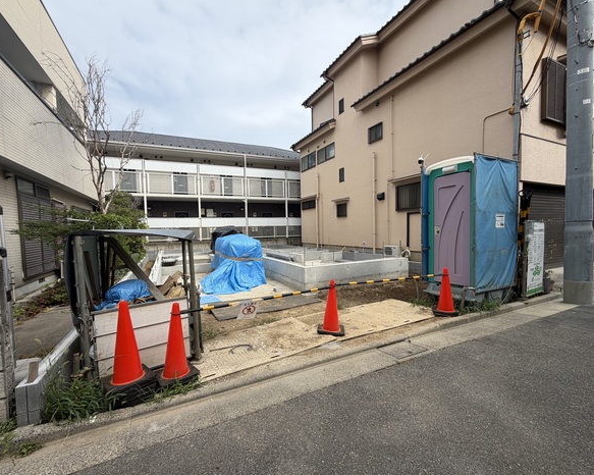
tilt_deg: -1.9
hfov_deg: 96.8
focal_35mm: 15
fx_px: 264
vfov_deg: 84.0
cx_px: 288
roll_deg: +1.5
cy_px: 241
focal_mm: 2.22
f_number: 2.2
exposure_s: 1/770
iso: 25
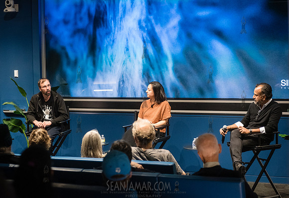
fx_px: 707
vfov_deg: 15.9
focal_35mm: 87
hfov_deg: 23.1
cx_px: 141
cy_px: 99
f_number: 3.5
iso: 6400
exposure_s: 1/200
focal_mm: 86
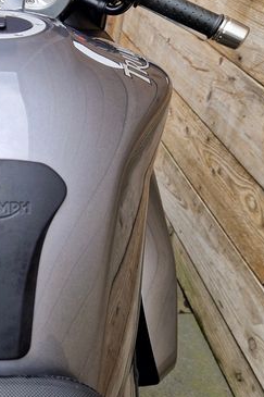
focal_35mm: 42
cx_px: 1
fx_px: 462
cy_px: 184
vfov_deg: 46.4
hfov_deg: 29.8
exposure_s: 1/298
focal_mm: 5.4
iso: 50
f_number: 1.8
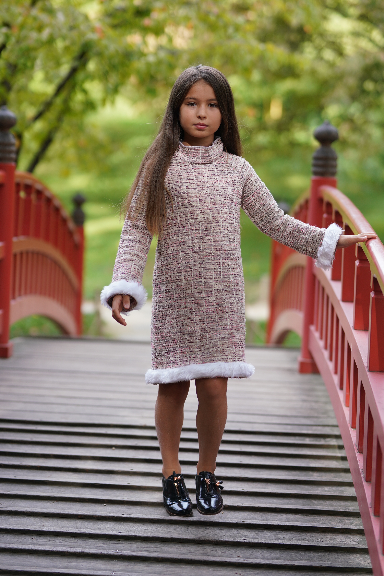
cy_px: 288
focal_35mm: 85
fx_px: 1360
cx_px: 192
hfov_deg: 16.1
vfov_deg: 23.9
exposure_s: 1/1250
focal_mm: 85
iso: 320
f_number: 2
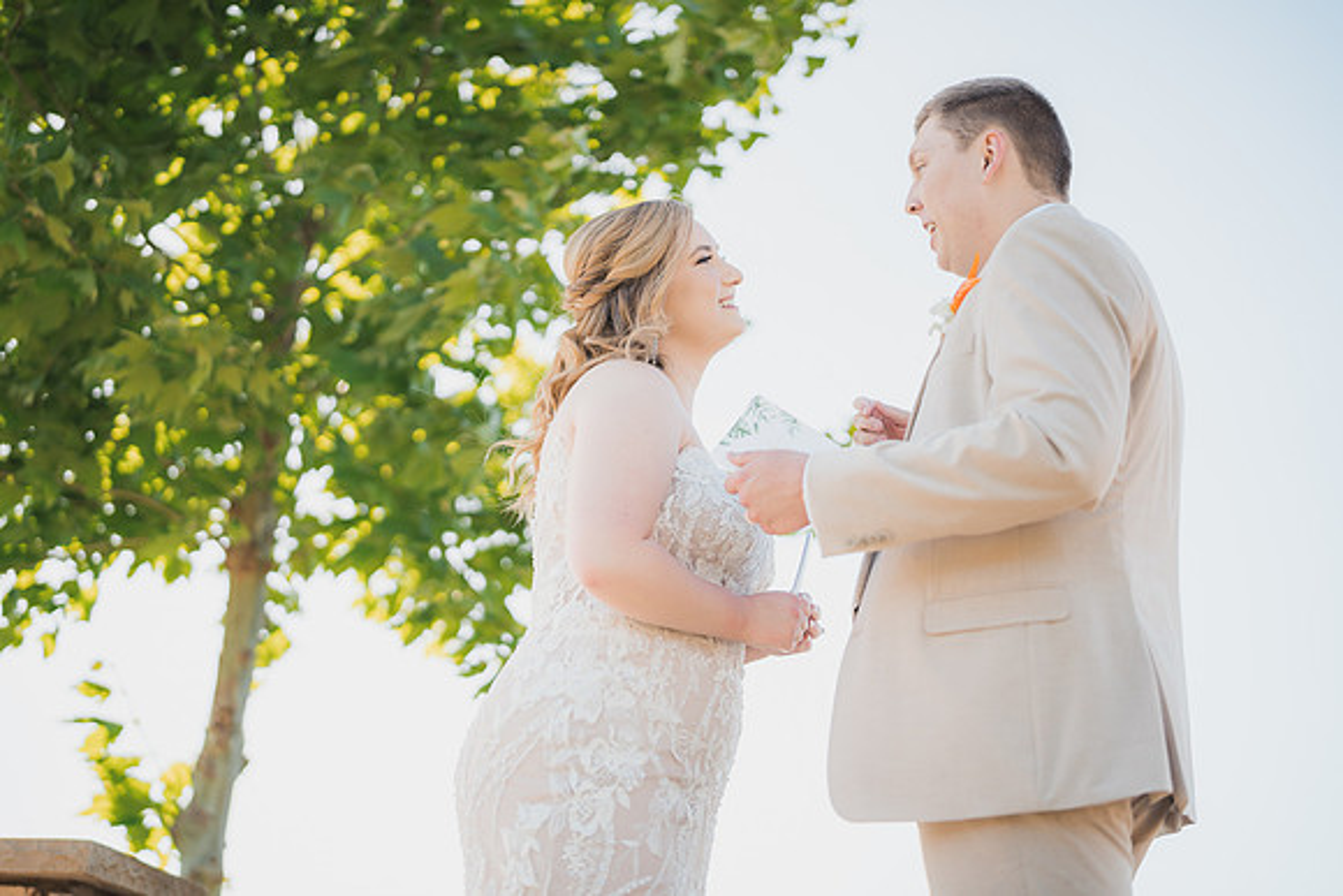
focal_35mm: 50
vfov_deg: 27.0
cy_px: 448
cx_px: 672
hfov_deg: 39.6
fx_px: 1866
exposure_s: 1/2500
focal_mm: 50
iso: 125
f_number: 1.4
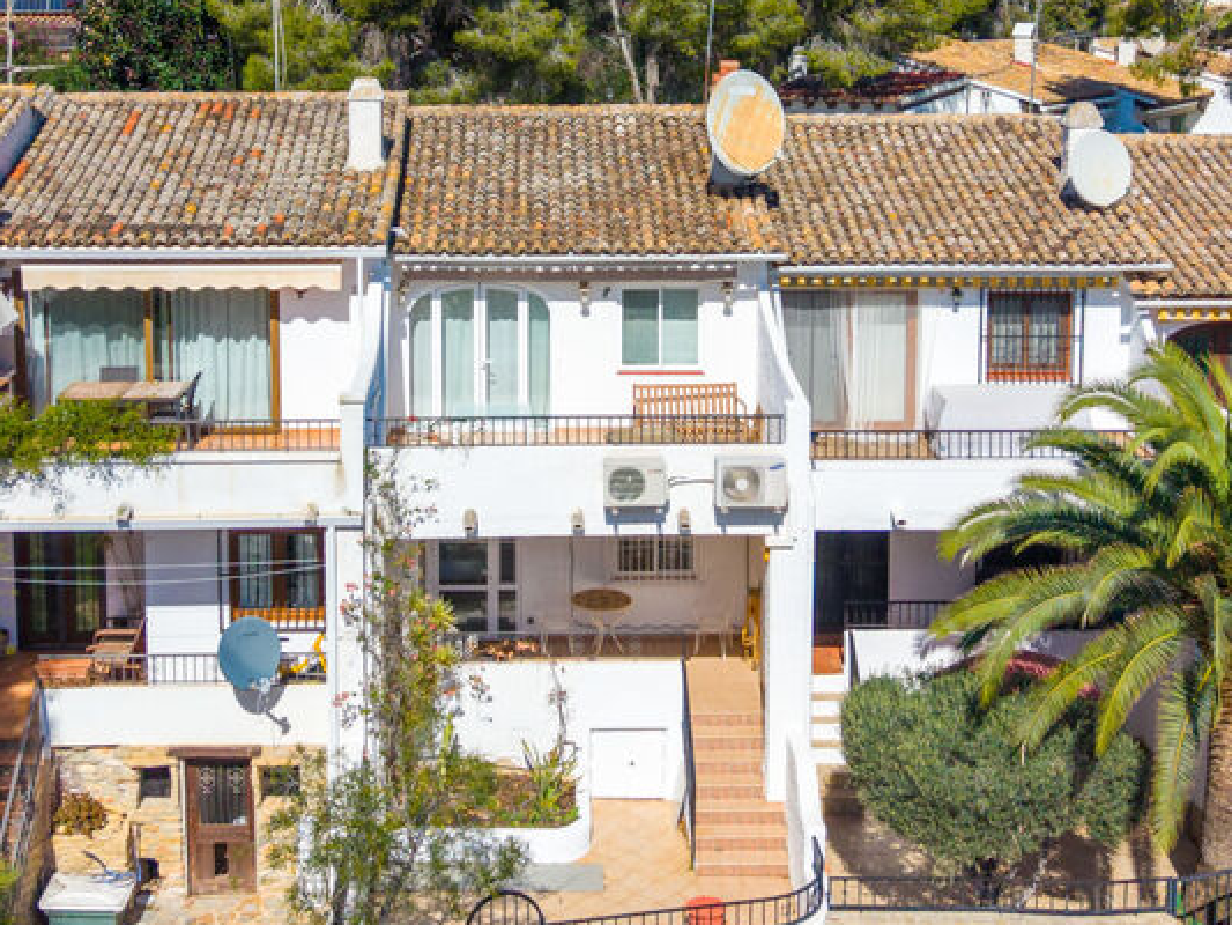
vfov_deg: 26.8
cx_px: 566
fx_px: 1922
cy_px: 252
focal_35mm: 54
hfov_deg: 35.5
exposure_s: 1/8000
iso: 130
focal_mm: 8.67
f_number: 1.8
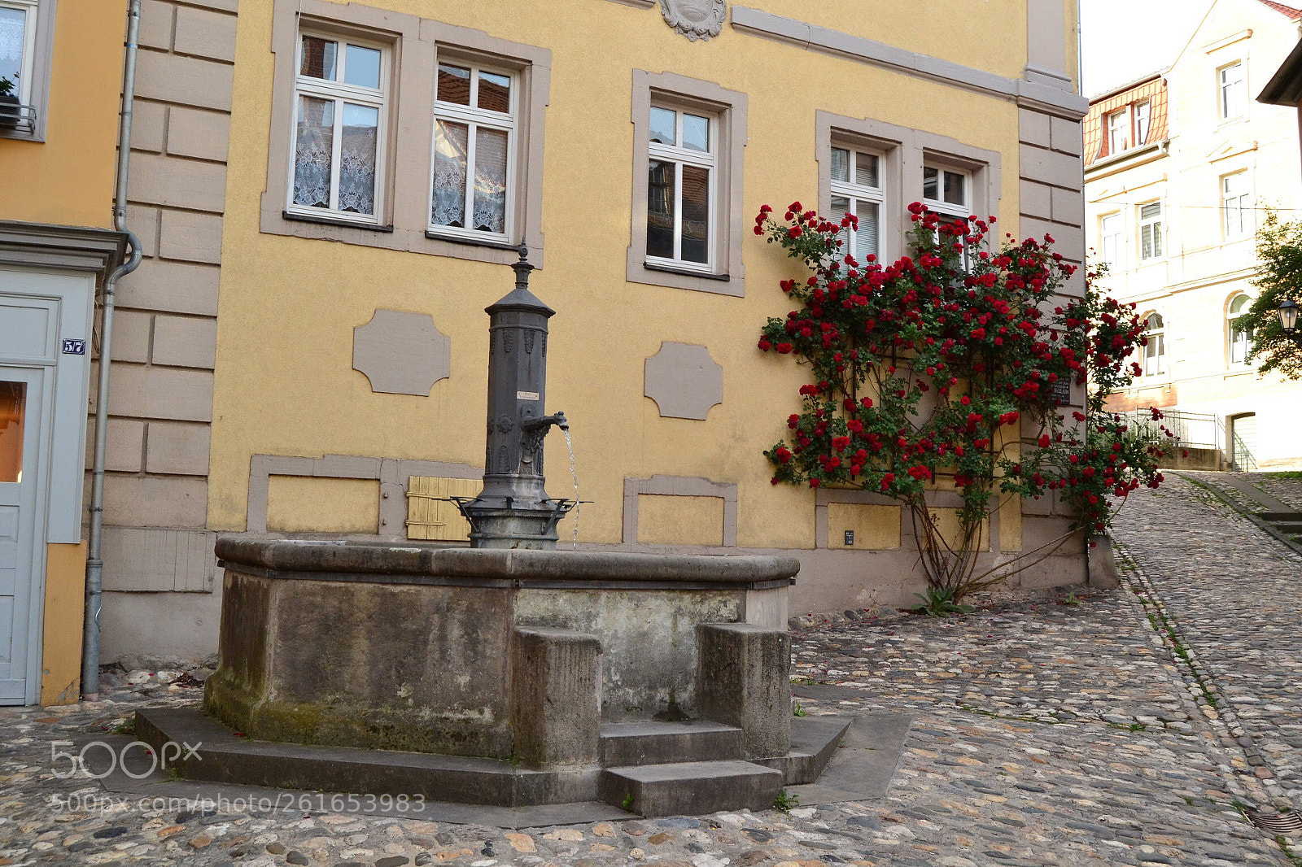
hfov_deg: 55.1
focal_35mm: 34
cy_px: 434
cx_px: 651
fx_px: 1247
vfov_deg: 38.3
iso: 800
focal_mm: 23
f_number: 7.1
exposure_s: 1/400
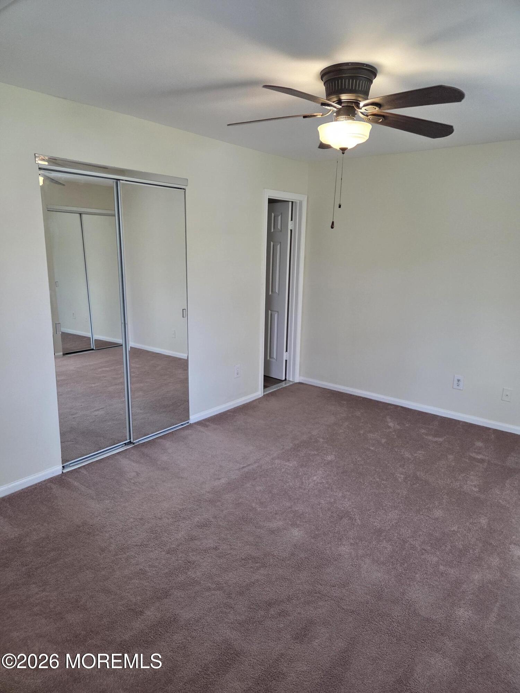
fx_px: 461
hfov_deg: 58.9
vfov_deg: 73.9
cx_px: 260
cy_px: 346
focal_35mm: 23
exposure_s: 1/120
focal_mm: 5.4
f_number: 1.8
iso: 200
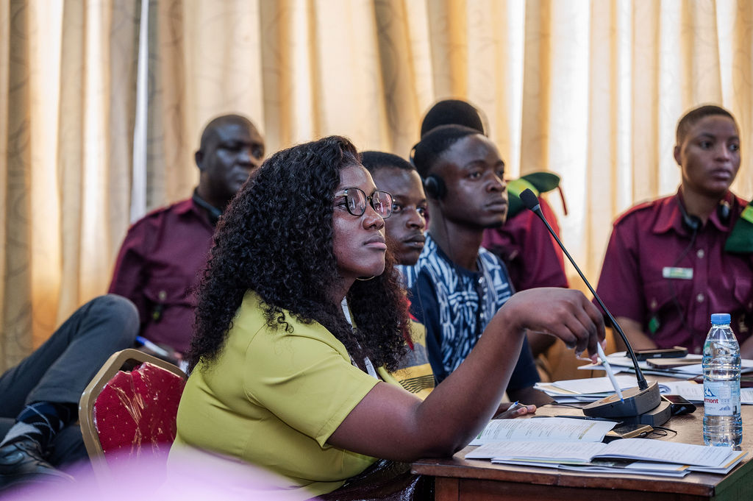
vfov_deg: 11.4
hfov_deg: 17.0
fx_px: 2516
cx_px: 376
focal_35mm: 120
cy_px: 250
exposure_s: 1/125
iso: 2200
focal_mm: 120
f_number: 4
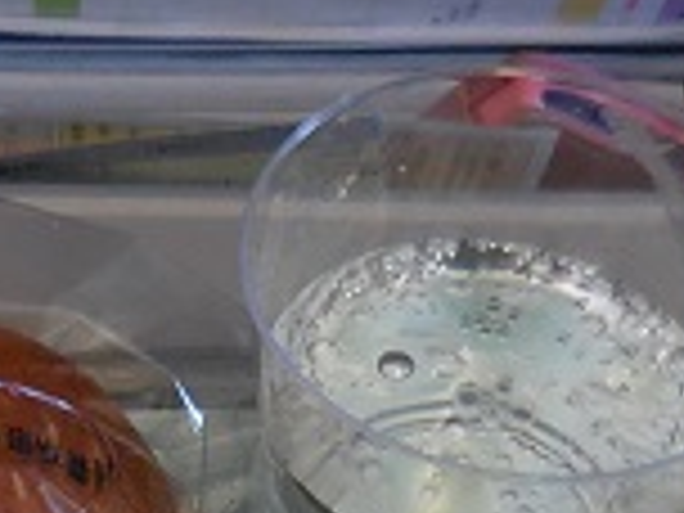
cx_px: 148
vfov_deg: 14.5
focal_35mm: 99
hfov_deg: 19.7
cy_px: 608
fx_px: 1956
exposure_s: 1/25
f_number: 3.3
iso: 400
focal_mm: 4.5
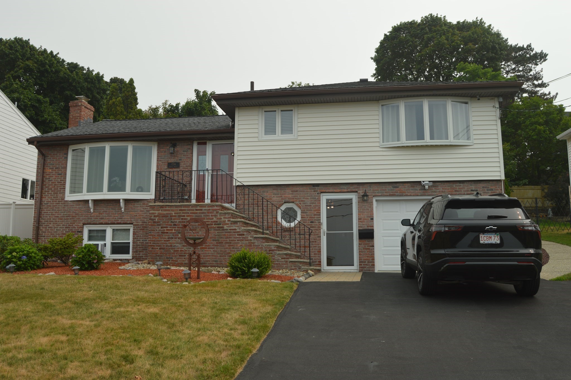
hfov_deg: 62.0
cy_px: 190
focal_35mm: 30
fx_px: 475
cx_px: 286
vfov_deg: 43.5
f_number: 8
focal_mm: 20
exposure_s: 1/250
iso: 100
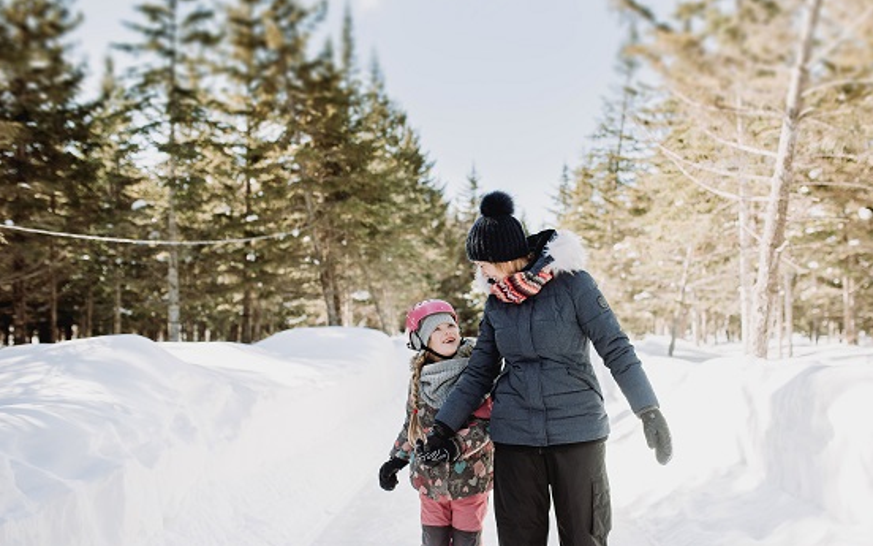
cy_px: 303
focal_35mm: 42
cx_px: 501
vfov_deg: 30.5
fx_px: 999
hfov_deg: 47.0
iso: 200
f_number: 2
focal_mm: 35
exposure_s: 1/4000
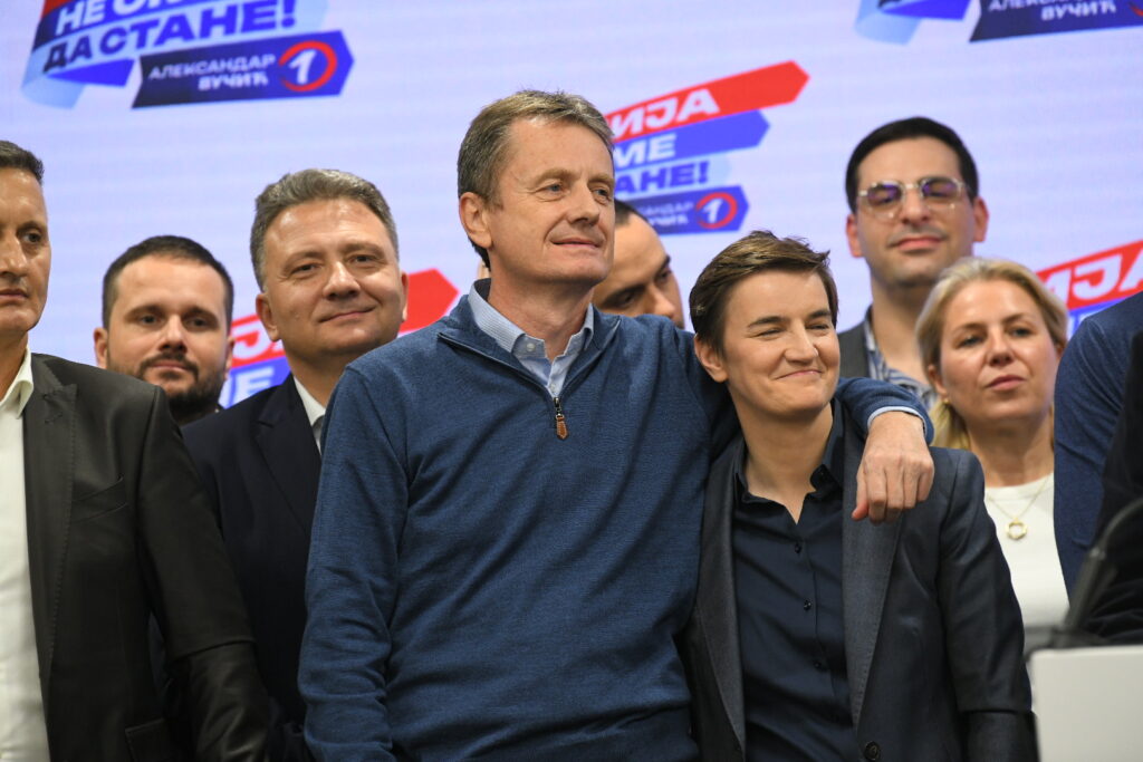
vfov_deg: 6.9
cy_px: 381
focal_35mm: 200
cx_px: 572
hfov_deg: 10.3
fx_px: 6350
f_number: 4
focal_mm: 200
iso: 3200
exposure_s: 1/400
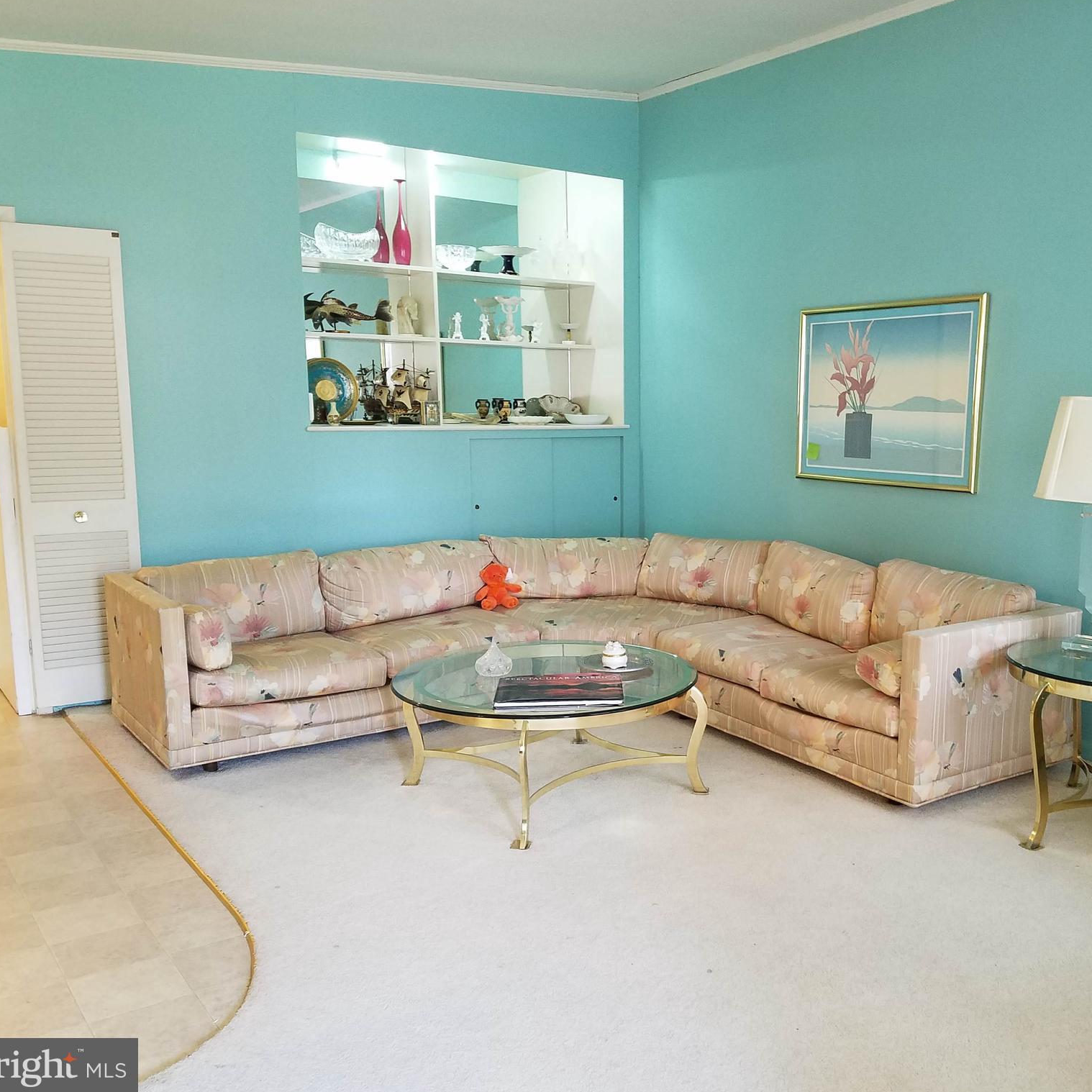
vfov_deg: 52.5
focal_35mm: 31
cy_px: 545
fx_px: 1106
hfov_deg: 51.9
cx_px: 695
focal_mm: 4.2
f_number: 1.7
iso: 160
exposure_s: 1/24
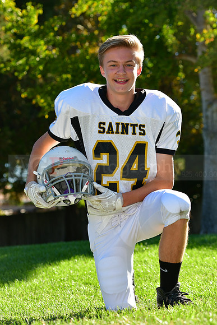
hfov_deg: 10.6
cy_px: 162
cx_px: 108
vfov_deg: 15.9
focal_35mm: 129
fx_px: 1166
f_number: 4.5
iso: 400
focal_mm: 86
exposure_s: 1/1250
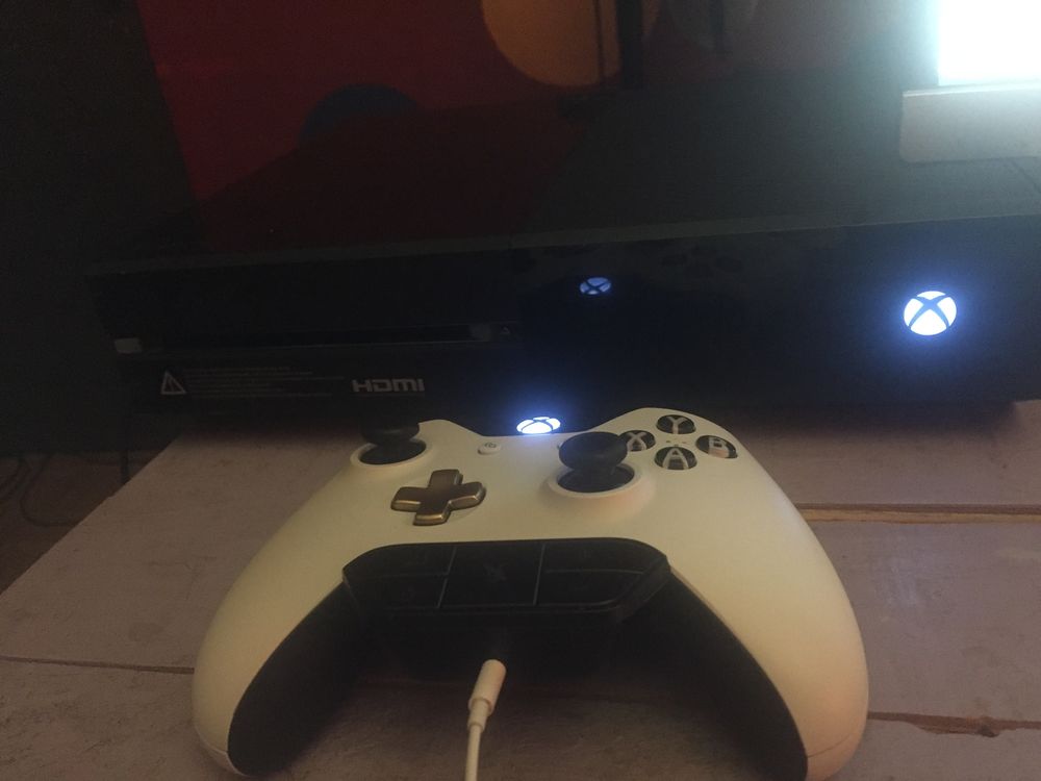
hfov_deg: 61.7
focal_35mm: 29
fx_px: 872
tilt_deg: -26.3
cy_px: 390
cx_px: 520
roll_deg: +8.2
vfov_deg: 48.2
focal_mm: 4.15
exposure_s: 1/17
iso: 1000
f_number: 2.2
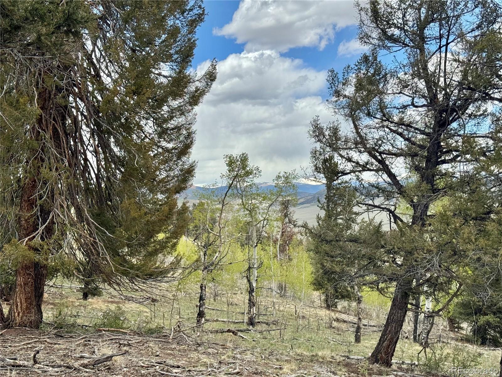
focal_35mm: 48
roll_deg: +4.5
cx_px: 251
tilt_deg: +0.6
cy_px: 188
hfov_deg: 39.7
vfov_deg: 30.3
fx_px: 696
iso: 64
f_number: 1.78
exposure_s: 1/4608
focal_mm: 6.76
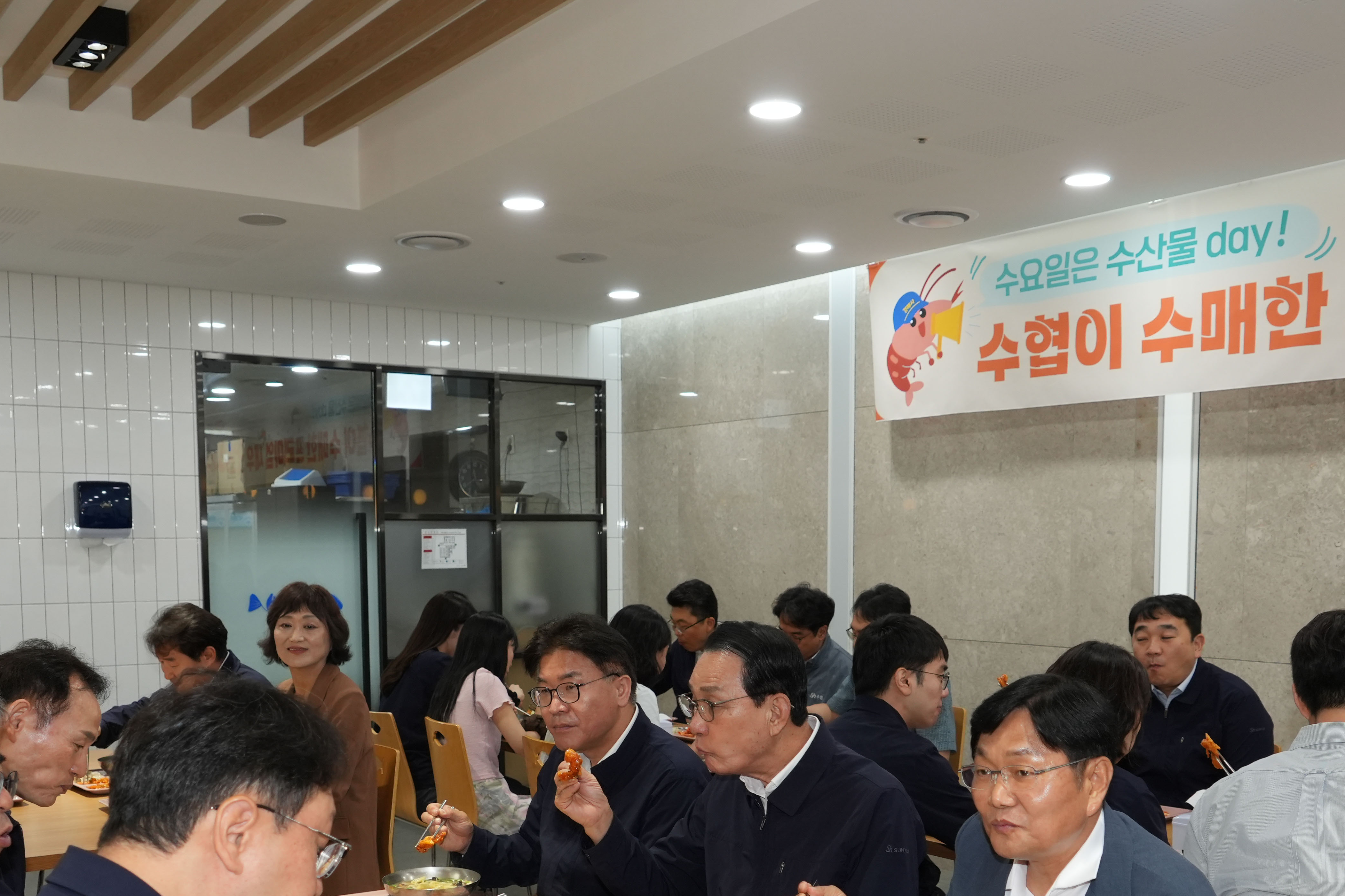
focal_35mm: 40
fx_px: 1494
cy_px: 688
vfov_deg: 32.7
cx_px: 702
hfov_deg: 48.4
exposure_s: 1/125
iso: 1250
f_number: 5
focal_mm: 24
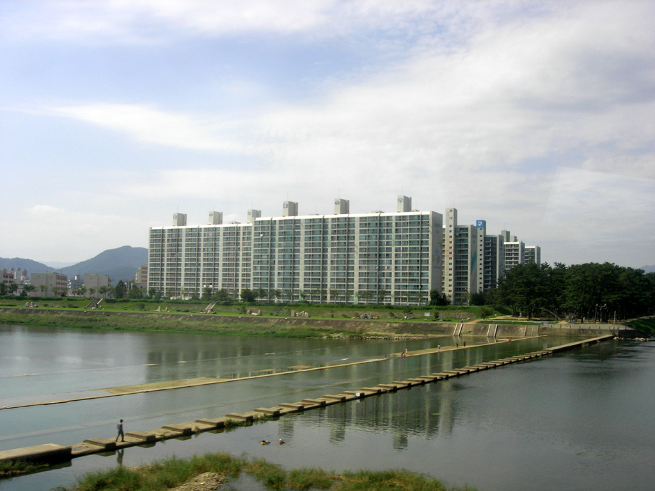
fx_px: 719
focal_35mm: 38
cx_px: 328
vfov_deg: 37.7
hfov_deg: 49.0
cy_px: 246
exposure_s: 1/354
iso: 64
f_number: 4.8
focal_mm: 7.8
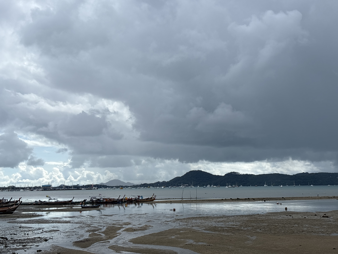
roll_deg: +1.1
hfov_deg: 36.8
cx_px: 169
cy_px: 127
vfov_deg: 28.0
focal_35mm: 52
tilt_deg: +5.3
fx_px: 508
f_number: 1.6
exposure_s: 1/3937
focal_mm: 5.96
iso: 32
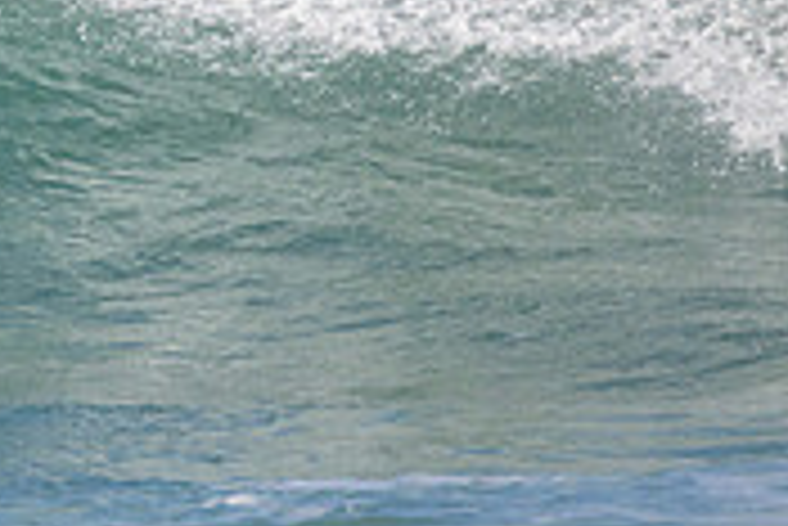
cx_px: -387
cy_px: -272
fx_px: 58052
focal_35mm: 2650
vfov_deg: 0.5
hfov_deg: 0.8
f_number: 11
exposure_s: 1/2000
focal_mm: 800
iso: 1800
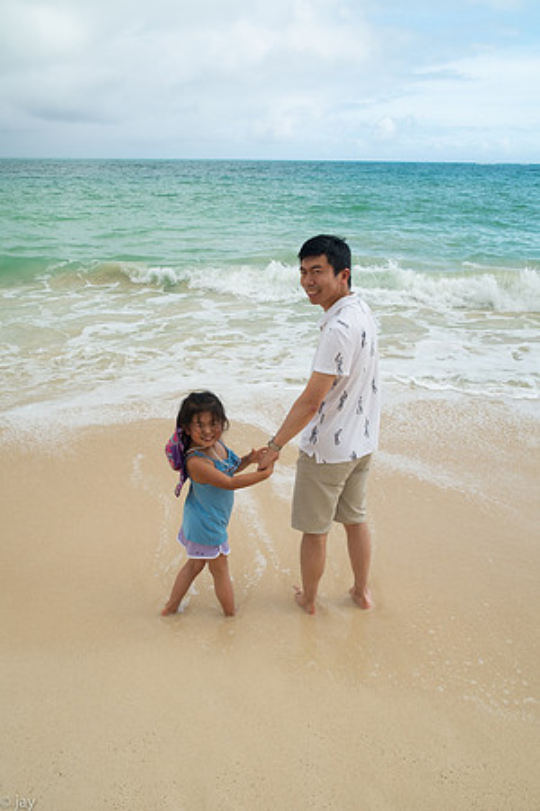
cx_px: 270
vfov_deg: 67.4
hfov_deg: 47.9
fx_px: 607
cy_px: 406
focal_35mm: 27
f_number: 10
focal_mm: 18
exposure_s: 1/125
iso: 200
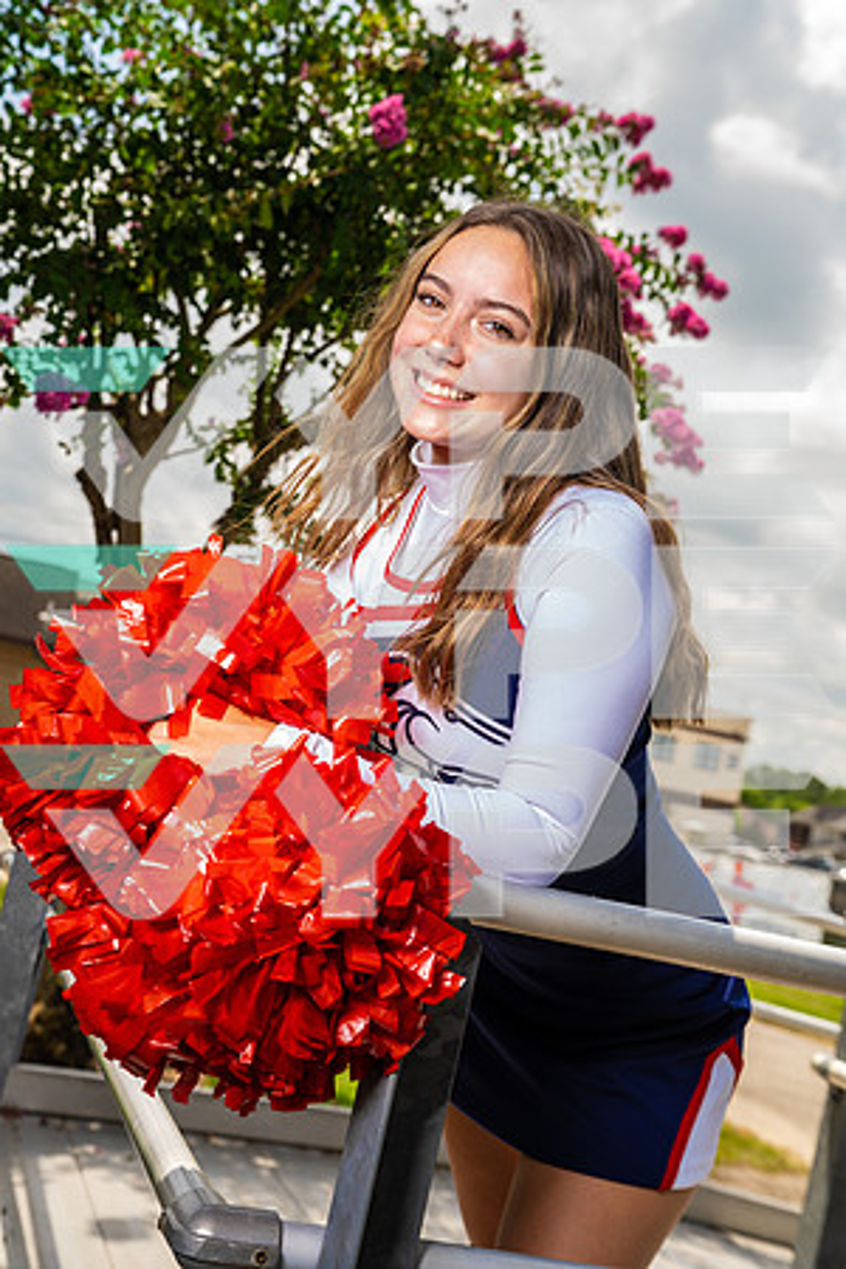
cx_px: 423
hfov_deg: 28.6
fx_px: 1657
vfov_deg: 41.9
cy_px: 634
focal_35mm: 47
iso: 100
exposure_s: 1/250
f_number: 5.6
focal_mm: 47
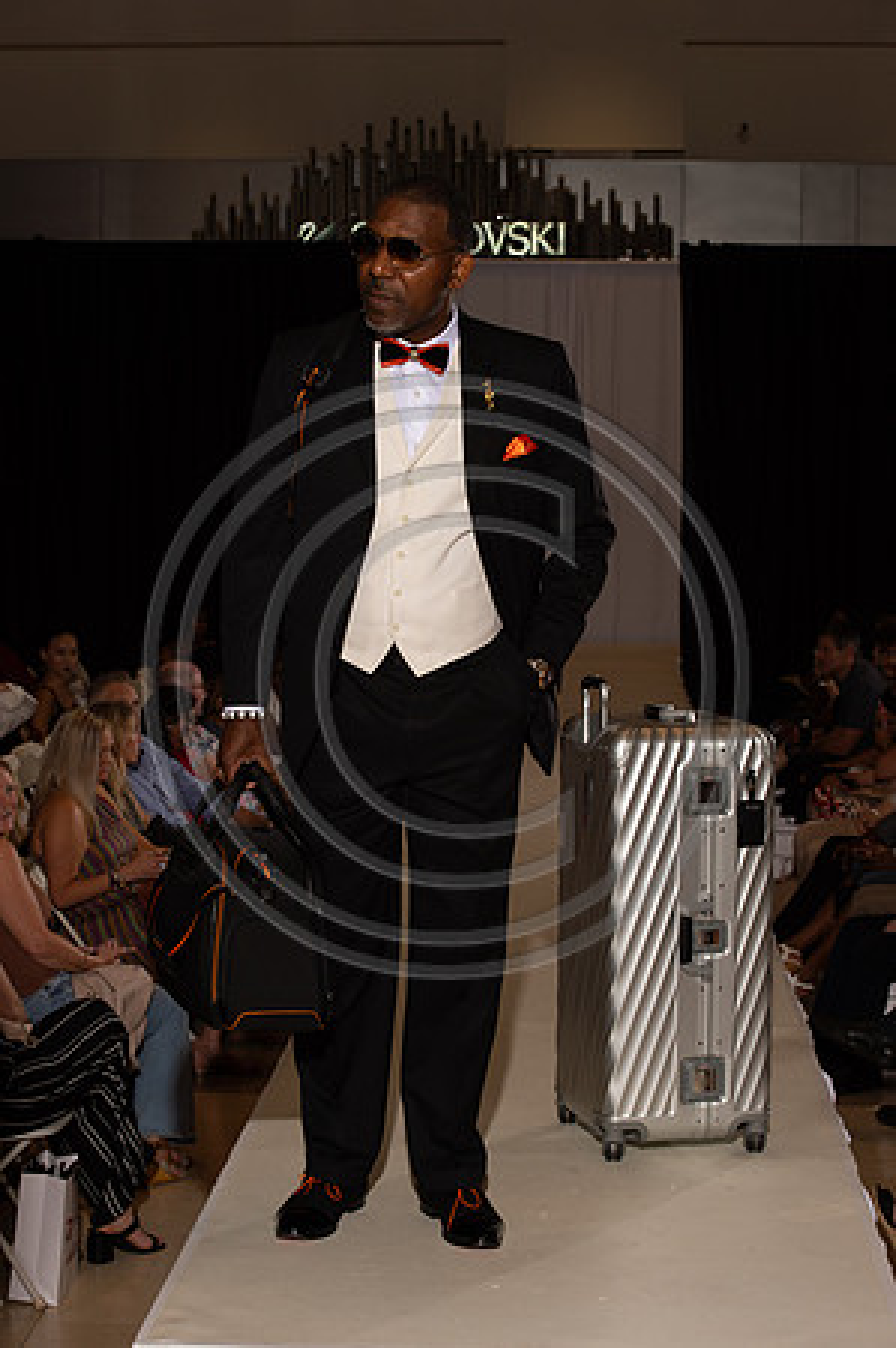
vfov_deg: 27.0
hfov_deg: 18.1
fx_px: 2806
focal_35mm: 75
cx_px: 448
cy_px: 674
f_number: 9
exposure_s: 1/250
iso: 800
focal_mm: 75
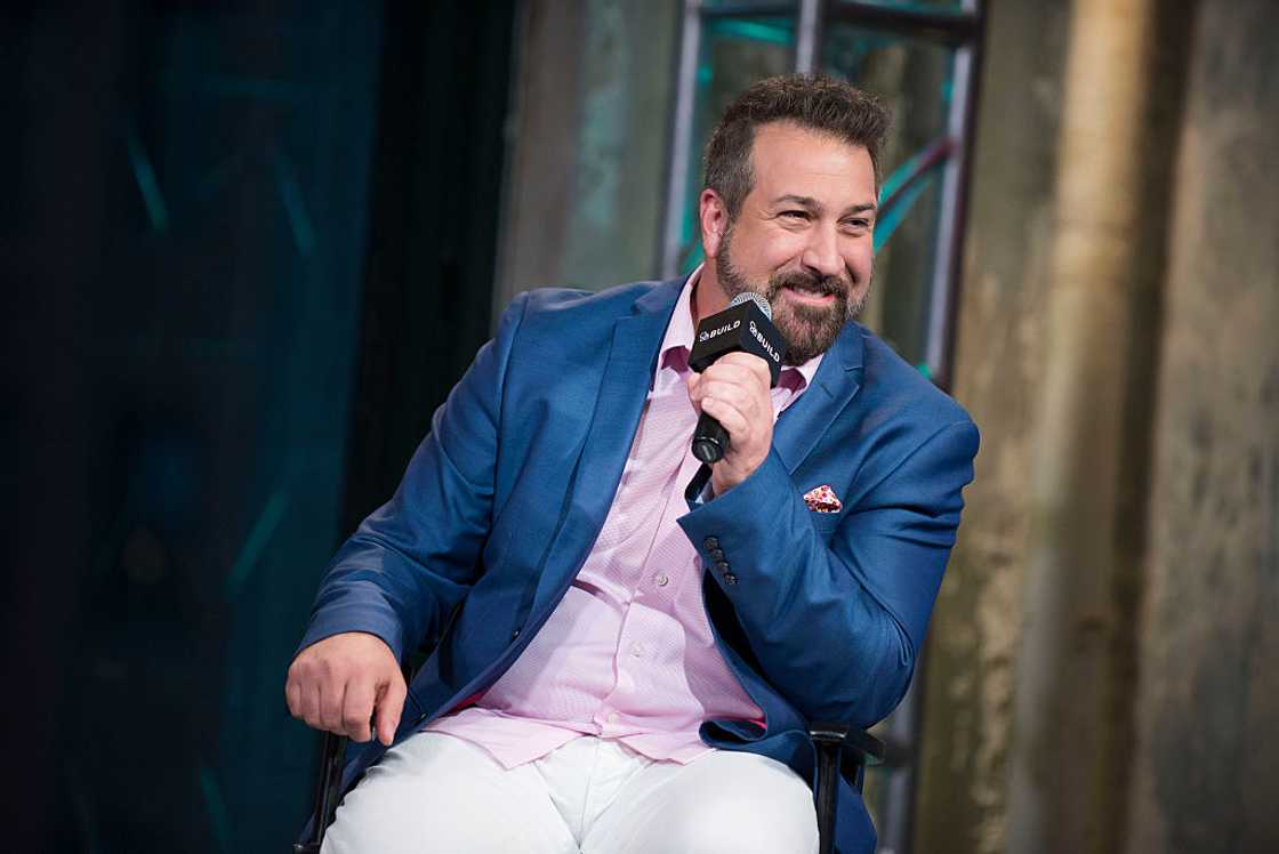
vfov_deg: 6.9
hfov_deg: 10.3
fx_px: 7109
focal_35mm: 200
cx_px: 640
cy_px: 427
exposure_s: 1/160
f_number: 2.8
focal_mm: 200
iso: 1250
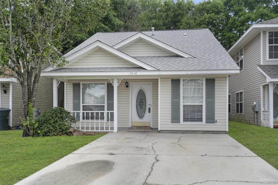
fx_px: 247
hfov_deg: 58.7
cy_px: 92
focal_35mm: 32
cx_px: 139
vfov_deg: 41.1
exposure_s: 1/250
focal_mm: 32
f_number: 5.6
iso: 800
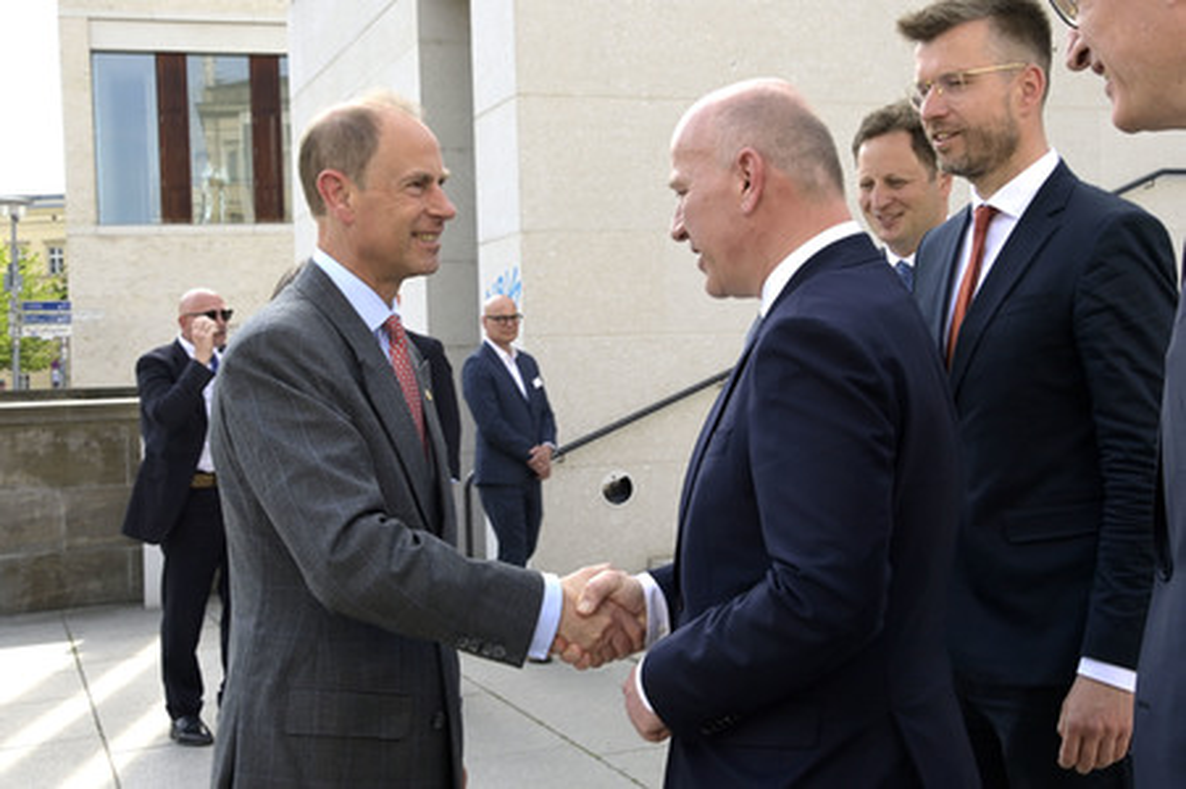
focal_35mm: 48
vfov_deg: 28.0
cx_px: 593
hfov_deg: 41.1
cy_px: 394
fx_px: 1580
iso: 320
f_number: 13
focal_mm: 48
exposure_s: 1/125
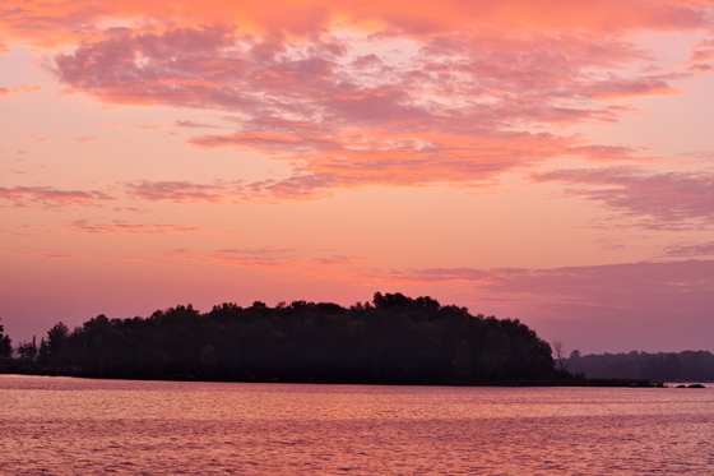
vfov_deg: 16.6
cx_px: 357
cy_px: 238
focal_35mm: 82
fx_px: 1626
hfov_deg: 24.8
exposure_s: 1/160
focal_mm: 55
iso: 1250
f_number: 9
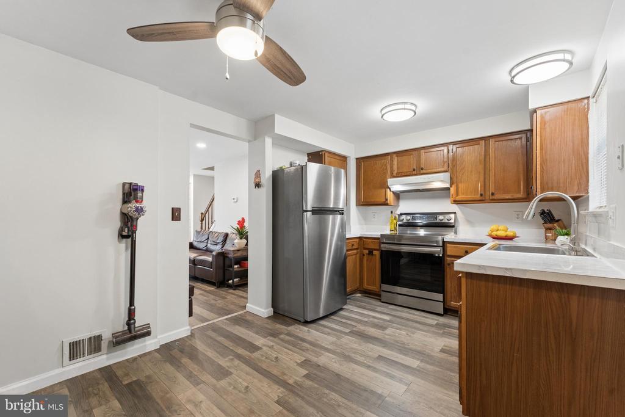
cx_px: 312
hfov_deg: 101.1
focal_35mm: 15
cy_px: 208
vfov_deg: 78.1
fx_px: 257
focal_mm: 14.8
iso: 1250
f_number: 7.1
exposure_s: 1/40
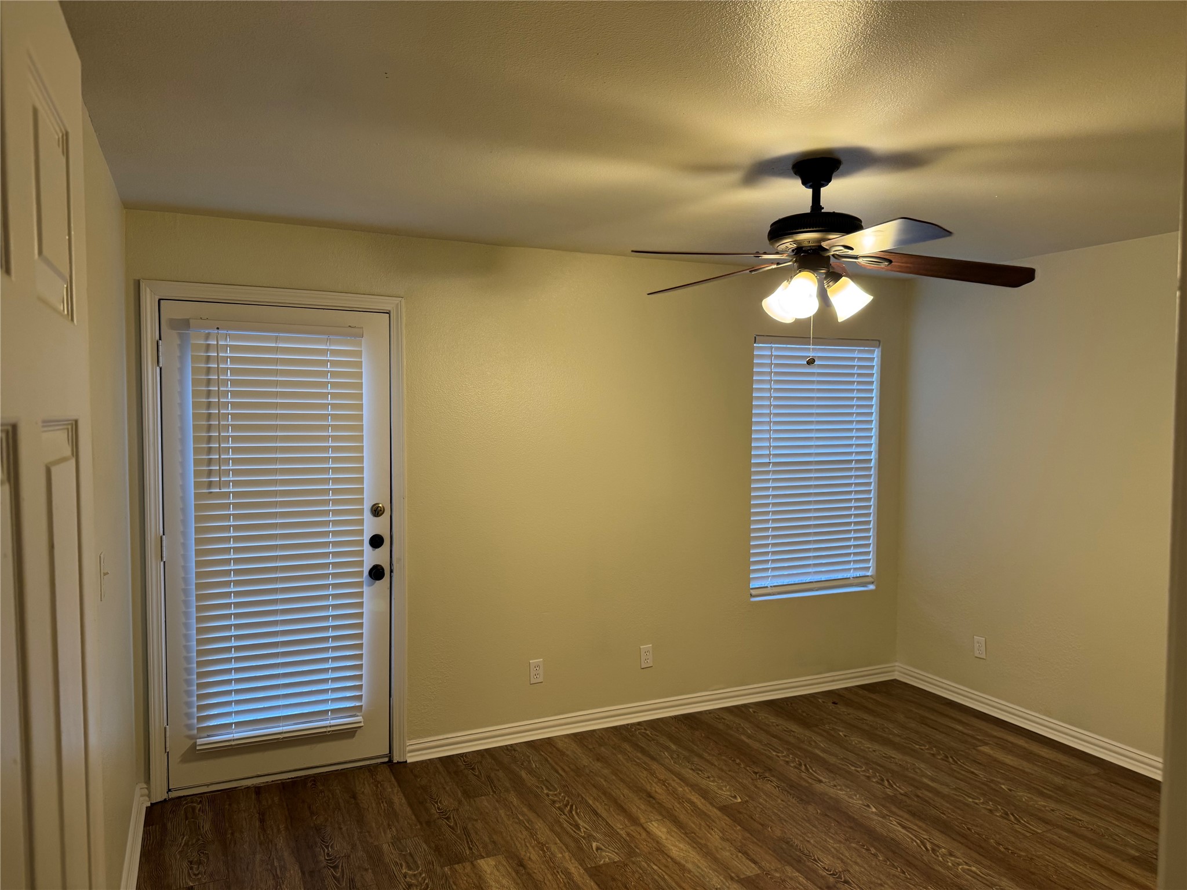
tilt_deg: -3.4
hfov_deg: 71.6
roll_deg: -0.6
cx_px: 594
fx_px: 823
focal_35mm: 24
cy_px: 445
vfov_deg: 56.8
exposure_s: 1/60
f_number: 1.78
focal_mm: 6.76
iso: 125
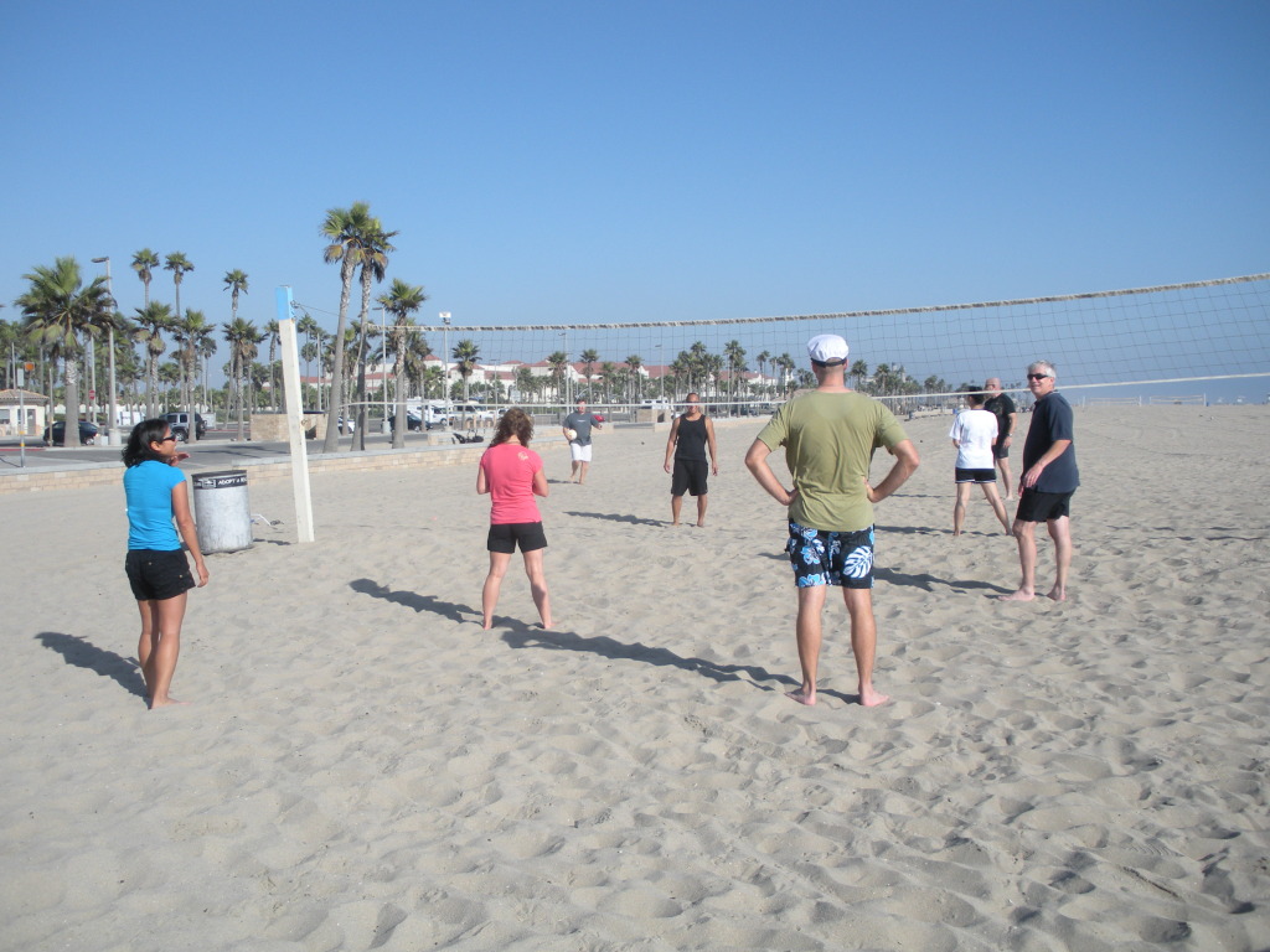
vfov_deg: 39.7
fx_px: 1321
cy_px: 476
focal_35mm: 36
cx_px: 635
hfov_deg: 51.4
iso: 64
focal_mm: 6.3
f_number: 3.5
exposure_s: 1/821
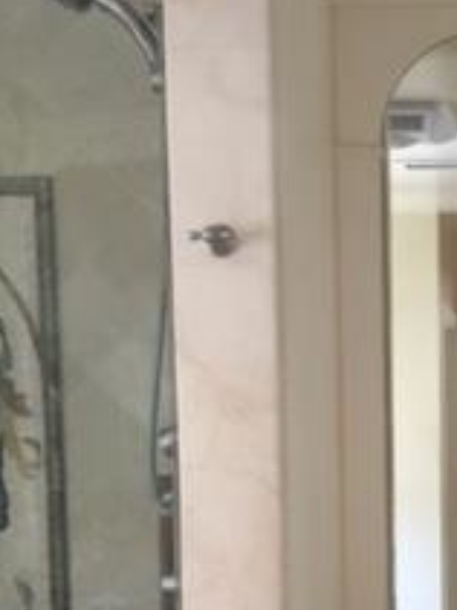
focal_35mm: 88
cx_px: 596
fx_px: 1551
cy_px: 633
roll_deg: +0.7
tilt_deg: -5.7
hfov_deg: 15.9
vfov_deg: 21.4
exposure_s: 1/4
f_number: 2.2
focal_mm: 4.15
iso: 64
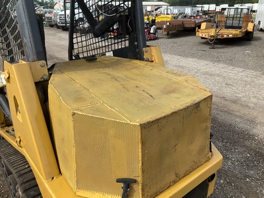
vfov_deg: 48.2
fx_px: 221
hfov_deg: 61.7
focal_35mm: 29
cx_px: 132
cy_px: 99
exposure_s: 1/997
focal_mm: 3
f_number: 1.8
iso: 25
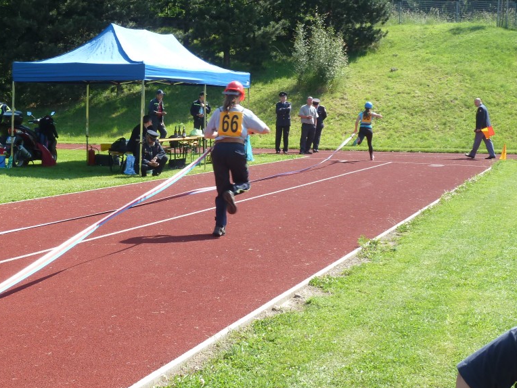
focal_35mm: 59
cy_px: 173
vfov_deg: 24.8
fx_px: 881
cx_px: 209
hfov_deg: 32.6
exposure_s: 1/200
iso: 80
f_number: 4
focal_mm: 7.3
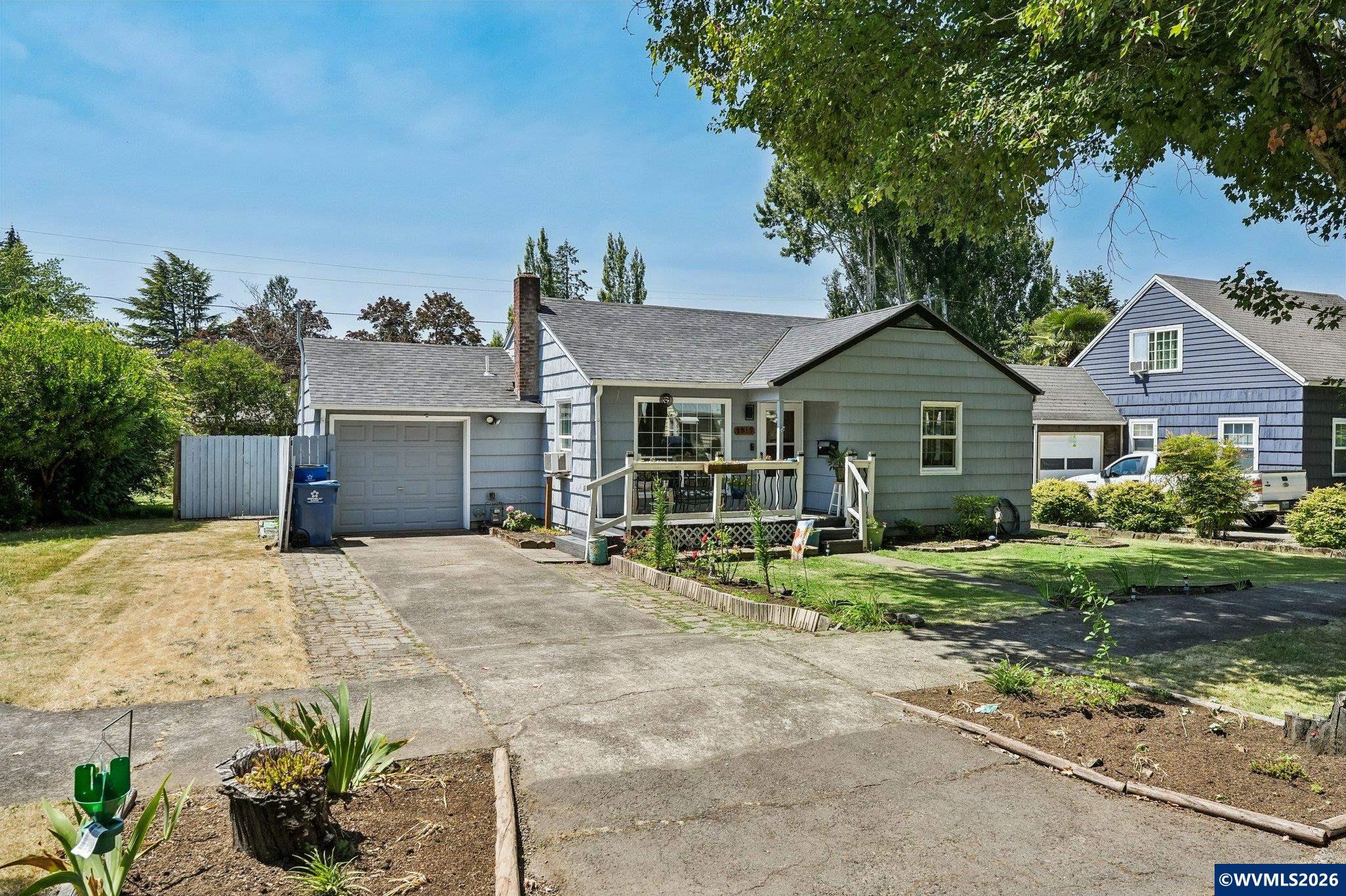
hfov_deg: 71.5
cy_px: 448
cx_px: 673
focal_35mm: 25
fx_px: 935
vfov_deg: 51.3
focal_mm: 25
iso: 400
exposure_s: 1/800
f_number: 8
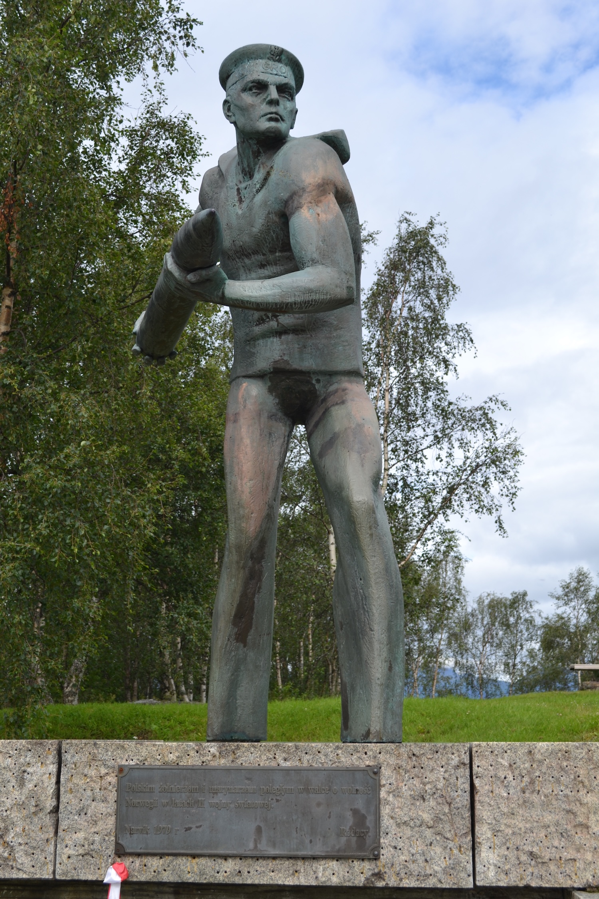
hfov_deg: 28.1
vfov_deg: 41.1
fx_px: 1198
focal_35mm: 48
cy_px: 450
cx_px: 300
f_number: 7.1
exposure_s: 1/200
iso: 100
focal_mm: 32
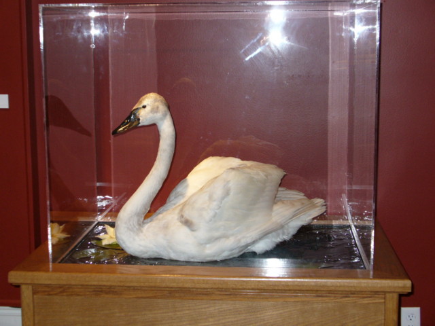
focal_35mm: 60
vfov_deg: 24.4
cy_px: 163
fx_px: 754
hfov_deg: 32.2
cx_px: 218
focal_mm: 9.9
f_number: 3.1
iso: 150
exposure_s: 1/60
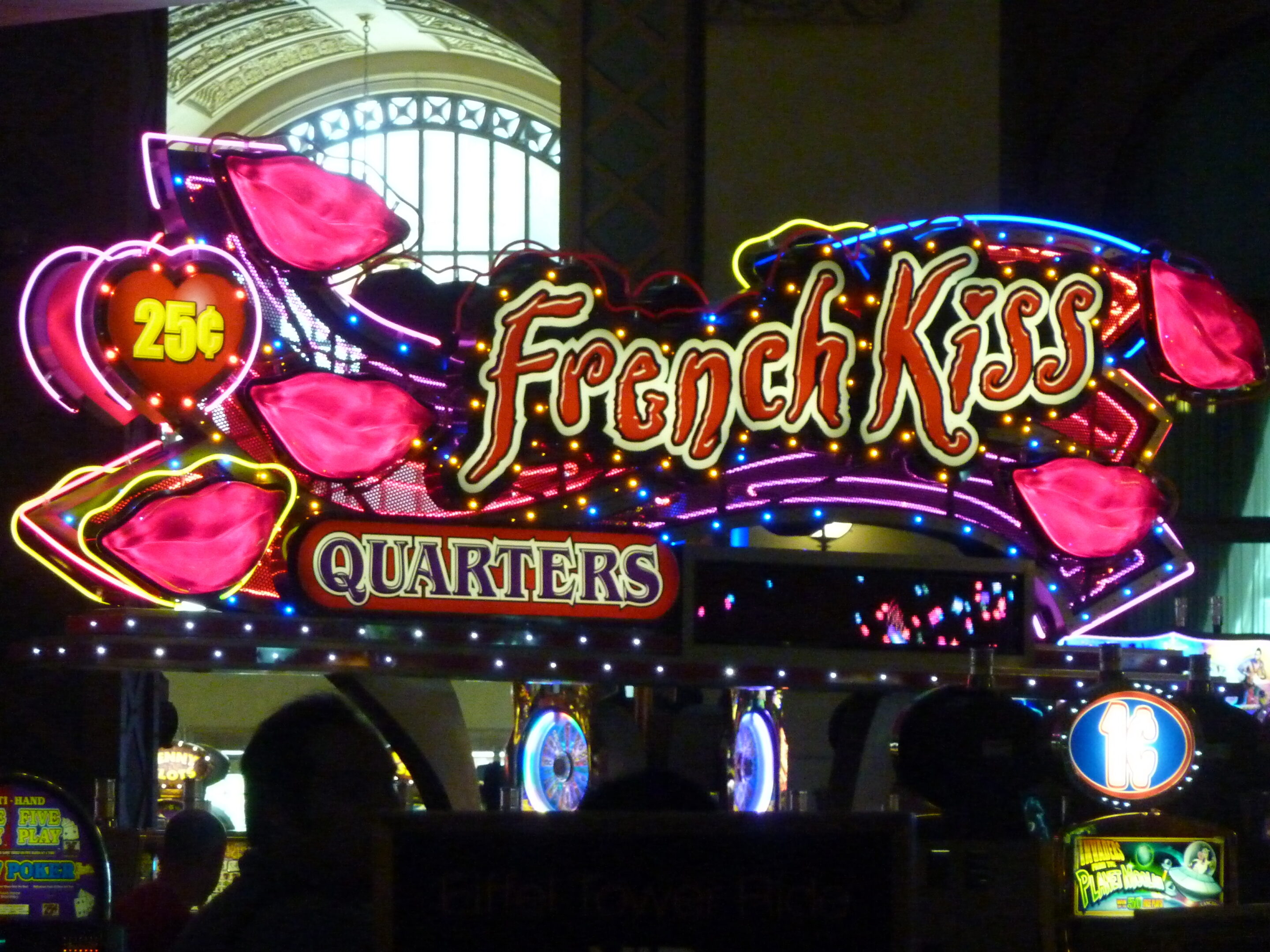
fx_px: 7191
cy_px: 476
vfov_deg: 7.6
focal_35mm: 196
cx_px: 635
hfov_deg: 10.1
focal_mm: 32.1
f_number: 4.5
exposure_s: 1/30
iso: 800
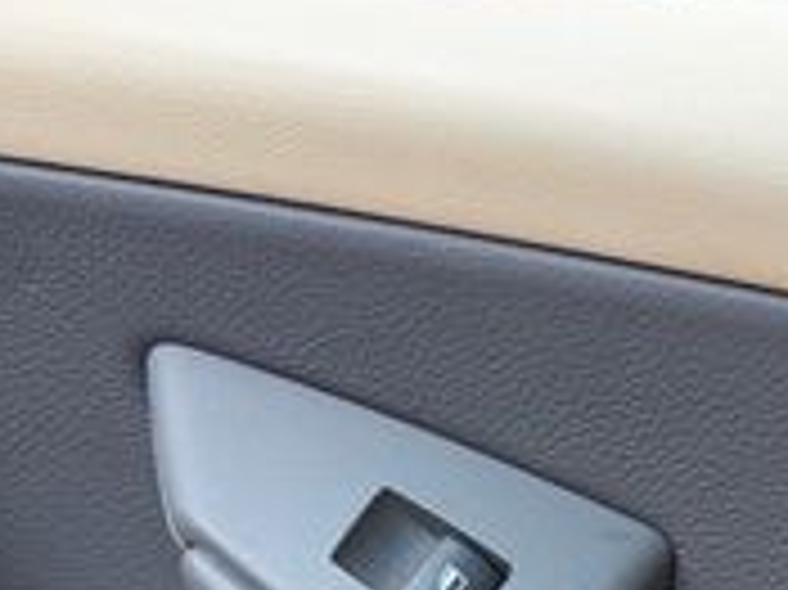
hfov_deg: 22.0
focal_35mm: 88
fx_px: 2002
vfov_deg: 15.0
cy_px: 986
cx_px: 626
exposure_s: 1/182
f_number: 1.78
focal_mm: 6.76
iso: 80
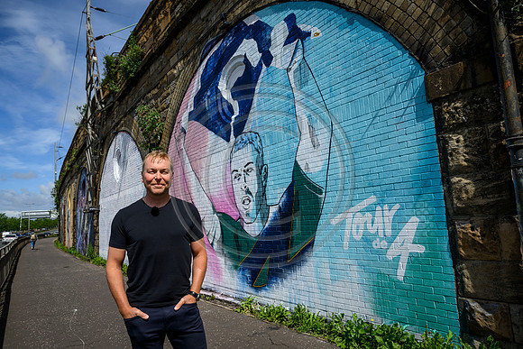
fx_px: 349
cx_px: 262
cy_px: 174
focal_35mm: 24
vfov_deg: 53.2
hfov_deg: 73.7
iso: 200
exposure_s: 1/1000
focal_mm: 24
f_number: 7.1
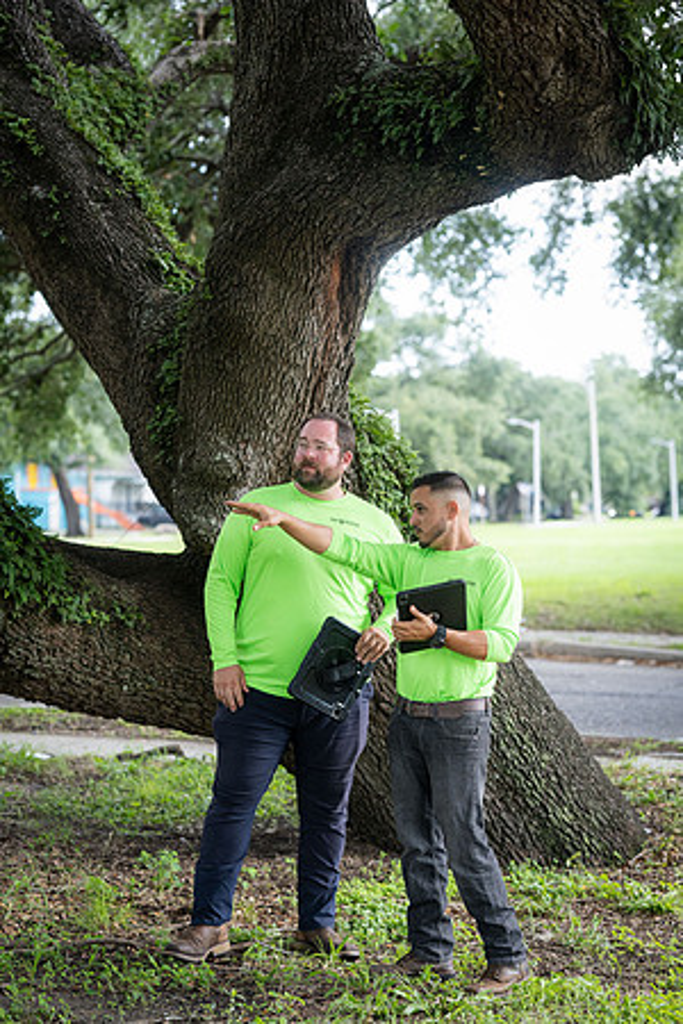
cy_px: 512
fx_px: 2419
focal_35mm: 85
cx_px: 342
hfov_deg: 16.1
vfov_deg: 23.9
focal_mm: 85
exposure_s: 1/500
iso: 500
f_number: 3.5
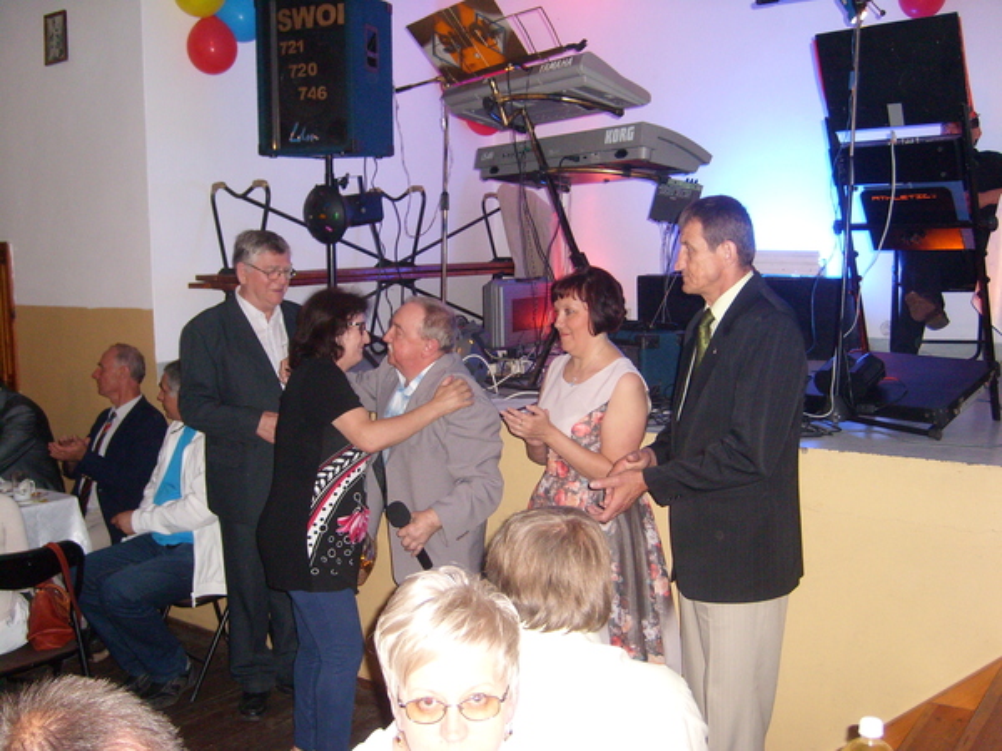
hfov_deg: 52.6
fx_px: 1013
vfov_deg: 40.7
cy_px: 376
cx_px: 501
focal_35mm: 35
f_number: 2.8
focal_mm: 5.8
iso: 300
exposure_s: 1/30
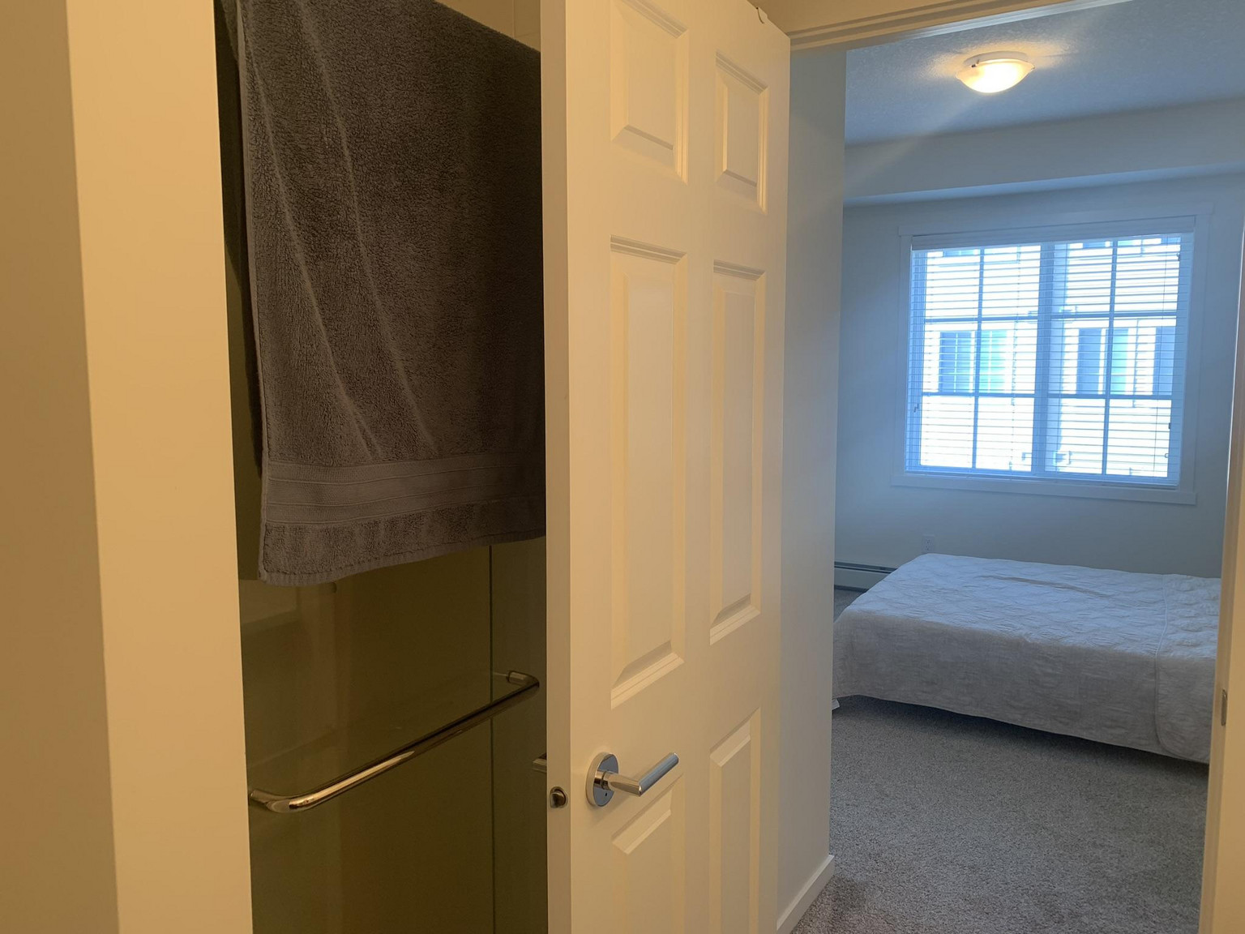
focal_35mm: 26
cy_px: 467
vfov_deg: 53.1
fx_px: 935
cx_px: 622
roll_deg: +0.1
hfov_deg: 67.3
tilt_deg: -6.4
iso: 50
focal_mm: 4.25
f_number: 1.8
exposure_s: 1/60
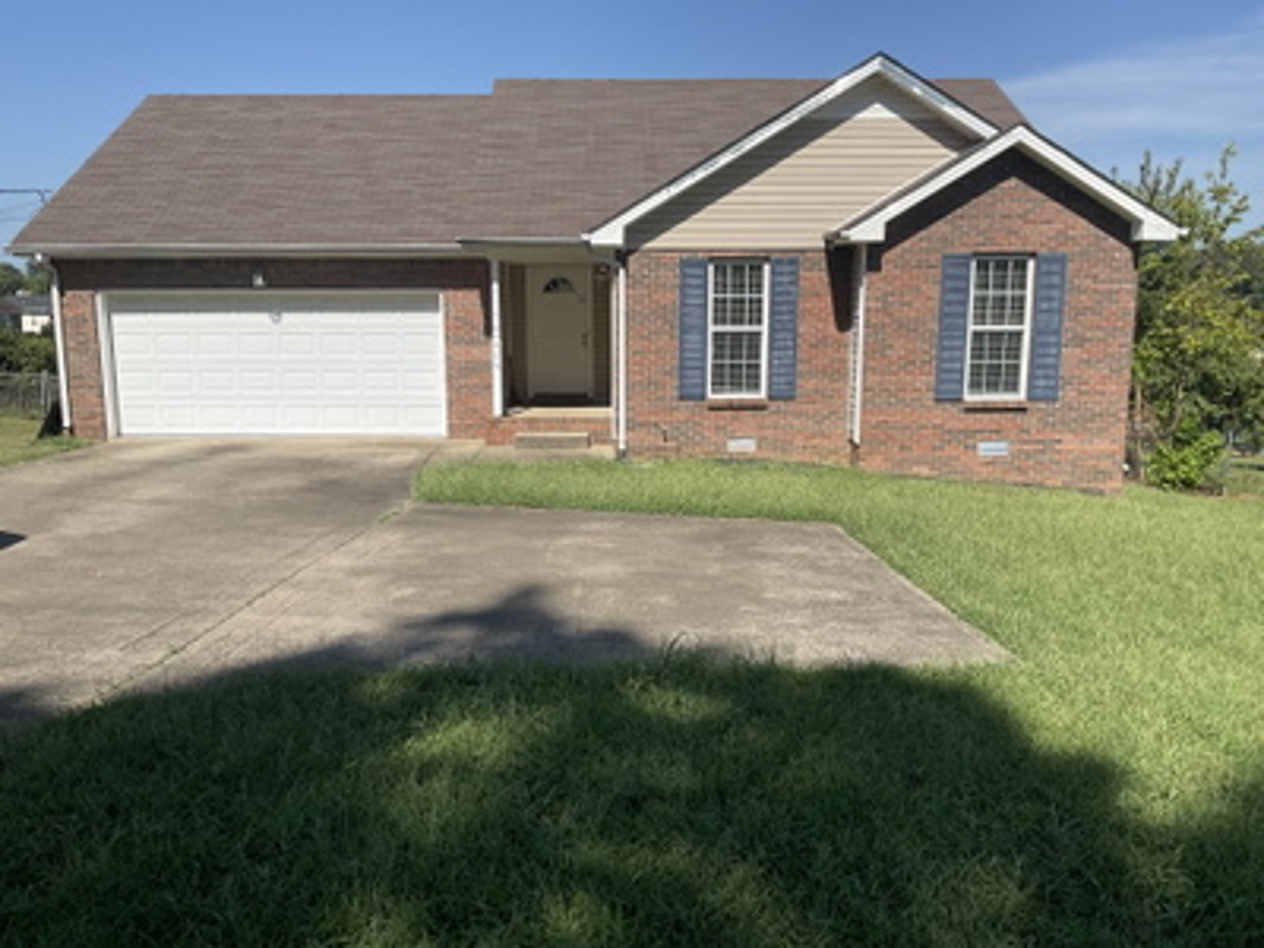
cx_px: 632
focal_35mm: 29
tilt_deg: -9.4
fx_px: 1059
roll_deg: -0.8
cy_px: 474
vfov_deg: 48.2
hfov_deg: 61.7
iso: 16
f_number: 1.8
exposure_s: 1/2320
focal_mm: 3
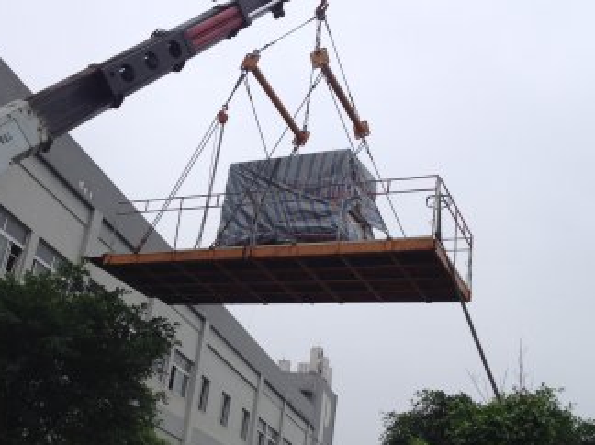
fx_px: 910
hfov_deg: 36.0
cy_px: 264
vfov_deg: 27.4
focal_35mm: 53
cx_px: 222
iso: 50
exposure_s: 1/613
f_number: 2.4
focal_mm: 4.28
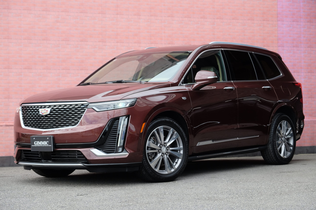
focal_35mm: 83
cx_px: 158
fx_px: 729
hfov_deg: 24.5
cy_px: 105
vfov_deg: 16.5
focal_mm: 55
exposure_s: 1/340
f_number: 5.6
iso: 400
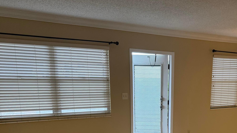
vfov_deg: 27.0
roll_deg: -1.2
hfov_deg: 47.2
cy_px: 129
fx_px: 264
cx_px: 166
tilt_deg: -11.4
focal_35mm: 42
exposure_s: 1/208
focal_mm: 6.76
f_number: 1.78
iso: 200
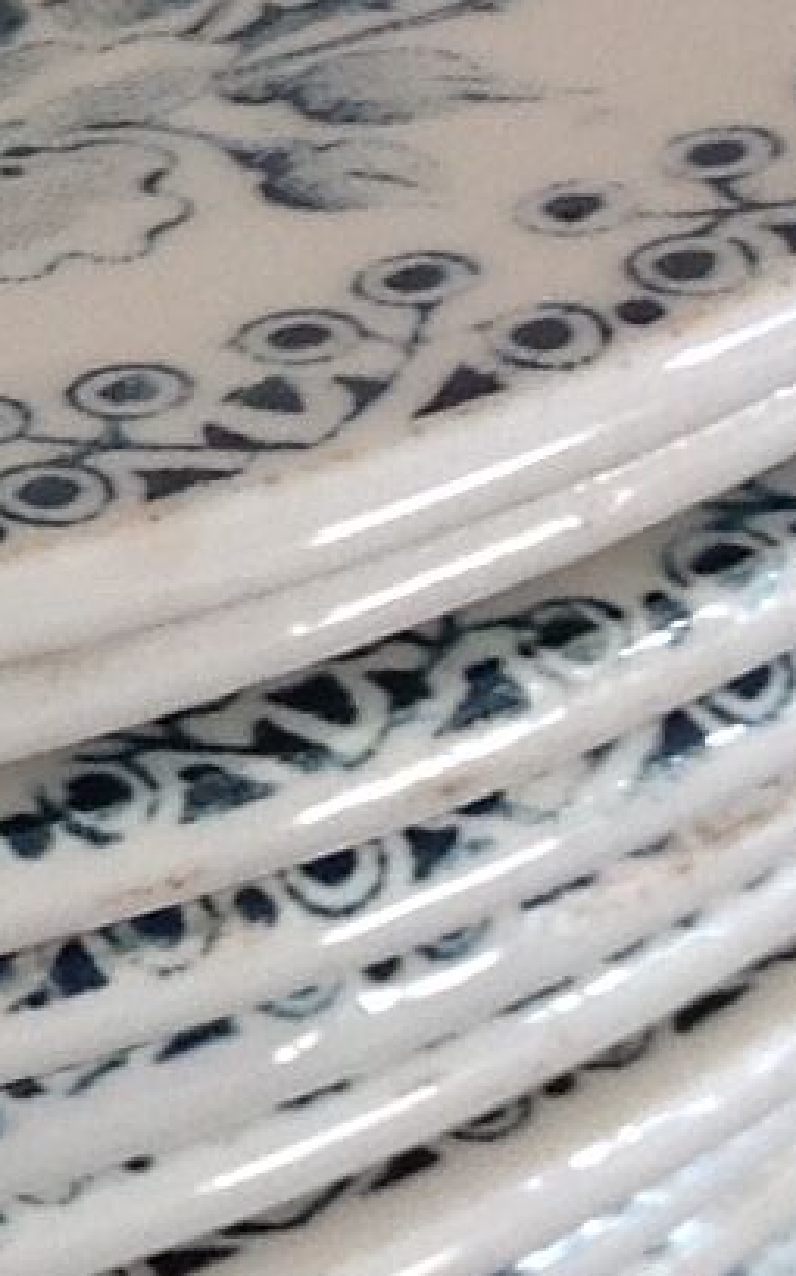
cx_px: -1505
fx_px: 8171
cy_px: -225
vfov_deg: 8.8
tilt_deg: -44.2
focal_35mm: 235
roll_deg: -1.2
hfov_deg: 5.3
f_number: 2.4
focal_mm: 4.28
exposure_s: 1/20
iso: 50
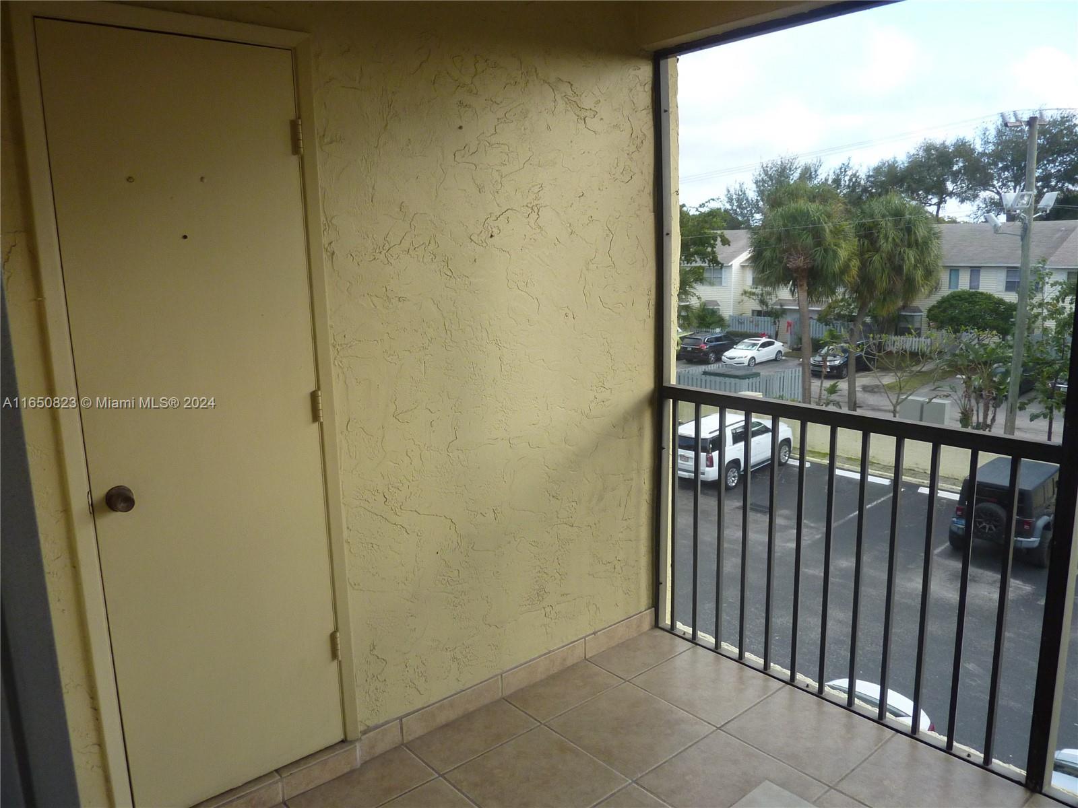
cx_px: 539
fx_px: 779
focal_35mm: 25
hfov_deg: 69.4
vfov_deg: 54.9
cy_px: 404
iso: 160
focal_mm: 4.1
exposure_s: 1/160
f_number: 3.3
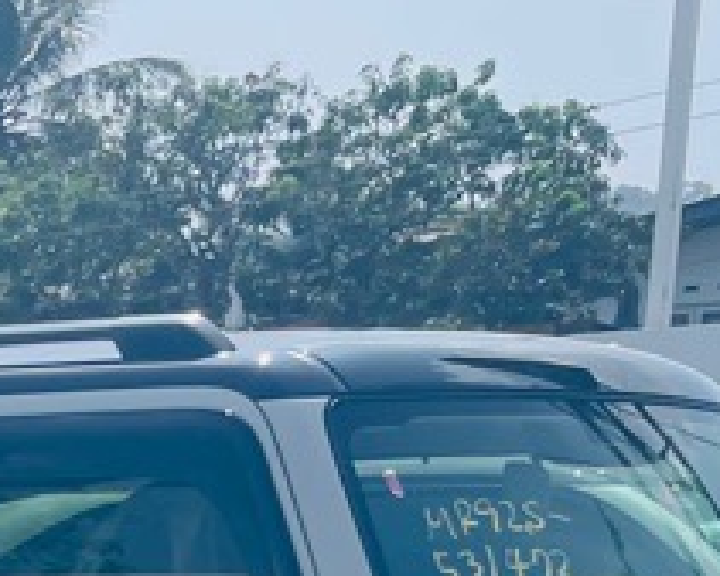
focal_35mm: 120
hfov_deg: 13.0
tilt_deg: -13.1
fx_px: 2558
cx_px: -887
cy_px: 1217
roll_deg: +0.0
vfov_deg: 11.4
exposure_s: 1/4132
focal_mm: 4.2
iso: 32
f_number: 1.6
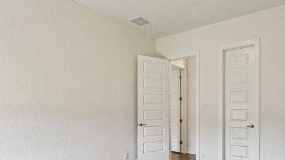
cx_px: 185
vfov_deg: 44.8
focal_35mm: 25
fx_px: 189
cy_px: 114
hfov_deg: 72.3
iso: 800
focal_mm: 17
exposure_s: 1/15
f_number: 8
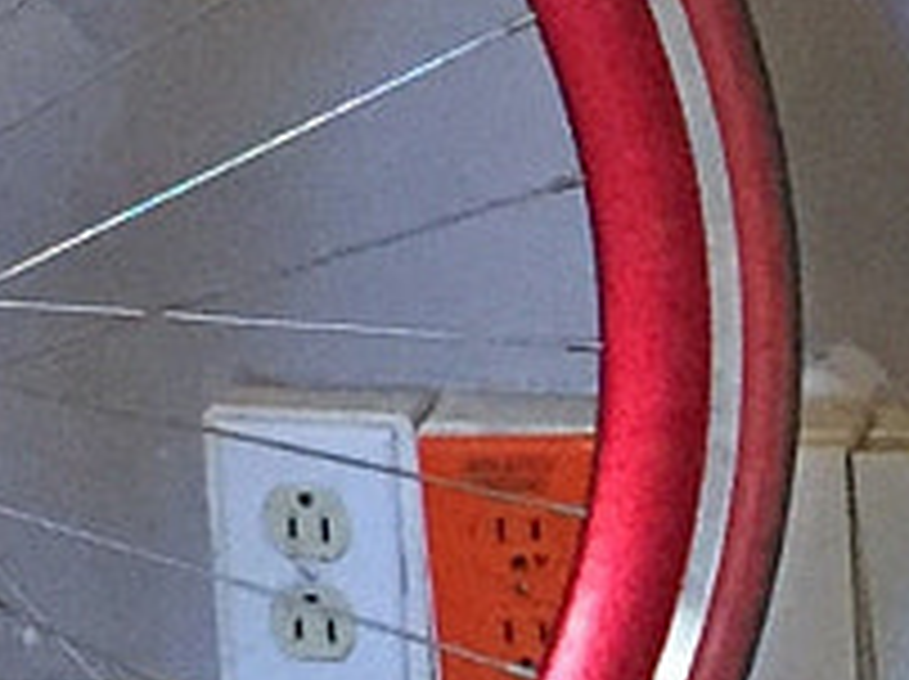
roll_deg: +0.7
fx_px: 6033
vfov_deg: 6.4
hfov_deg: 8.5
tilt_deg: -16.7
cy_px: 266
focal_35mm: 230
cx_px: 1210
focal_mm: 4.15
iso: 250
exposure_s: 1/24
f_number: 2.2
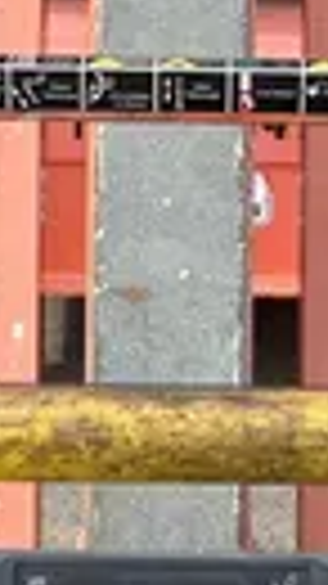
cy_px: 799
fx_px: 2477
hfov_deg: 7.6
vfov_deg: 12.9
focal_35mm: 160
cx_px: 180
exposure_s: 1/967
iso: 50
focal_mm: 5.1
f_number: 1.6
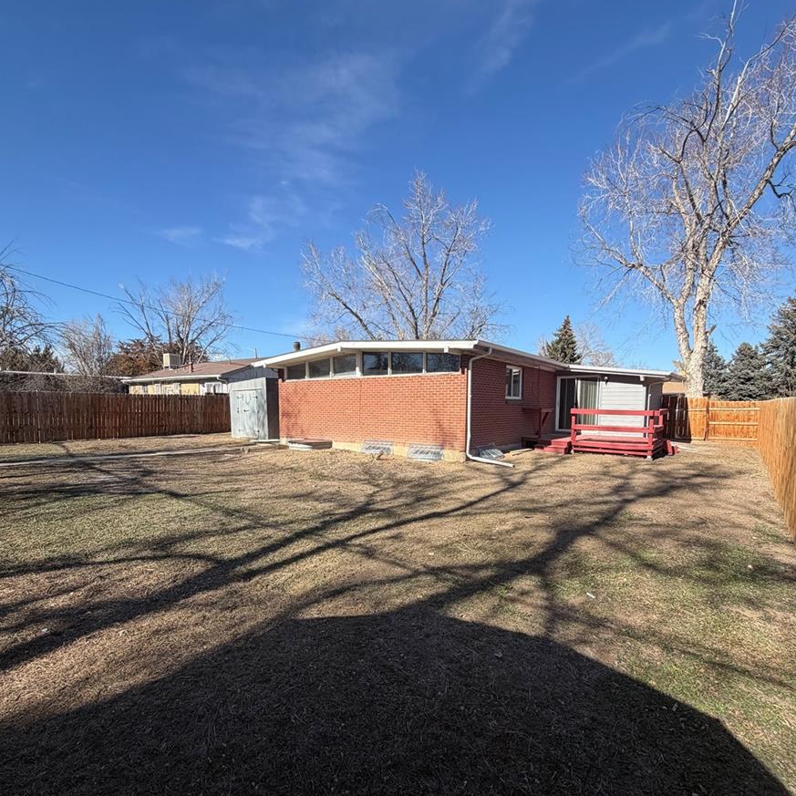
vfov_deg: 83.5
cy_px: 450
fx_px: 442
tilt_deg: -5.1
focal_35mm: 17
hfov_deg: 84.0
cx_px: 396
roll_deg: -0.1
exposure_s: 1/770
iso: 32
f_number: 2.2
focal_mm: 2.22
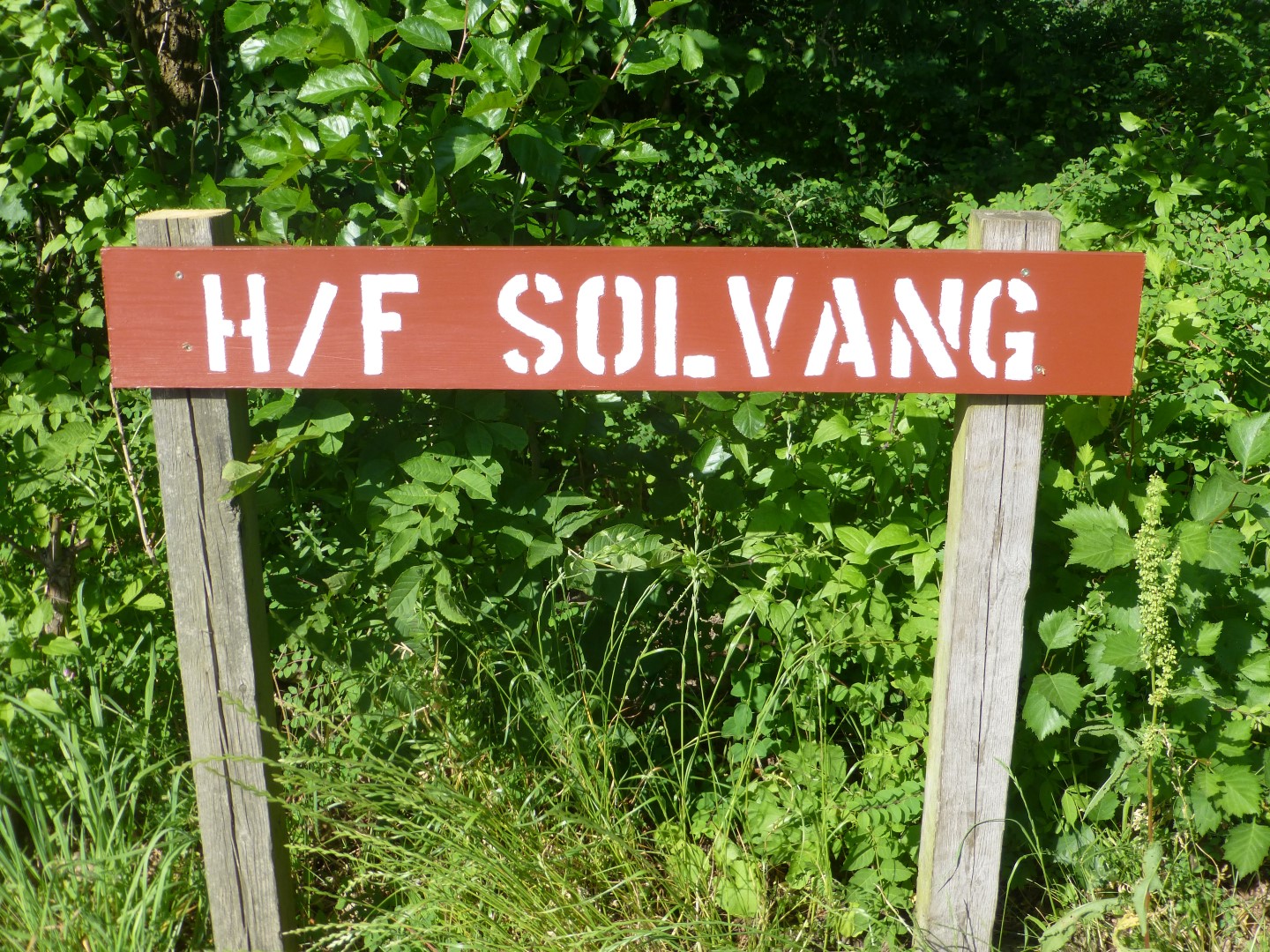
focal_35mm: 40
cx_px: 635
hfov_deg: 46.8
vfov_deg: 36.0
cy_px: 476
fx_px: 1468
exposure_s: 1/500
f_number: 3.9
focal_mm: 6.9
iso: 100
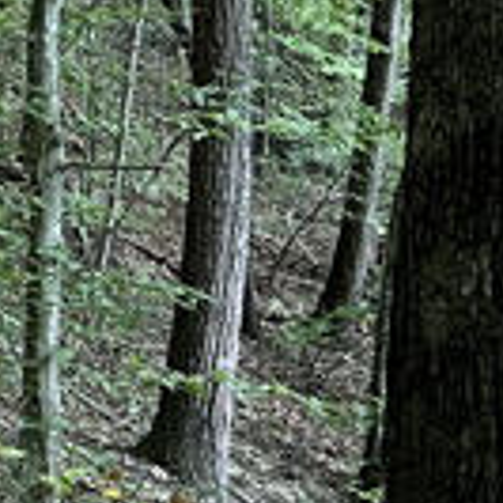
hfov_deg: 9.5
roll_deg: +1.0
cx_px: -337
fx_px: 2910
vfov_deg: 9.8
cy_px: -68
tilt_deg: -2.8
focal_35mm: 177
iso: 125
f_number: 1.5
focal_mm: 5.7
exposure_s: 1/91
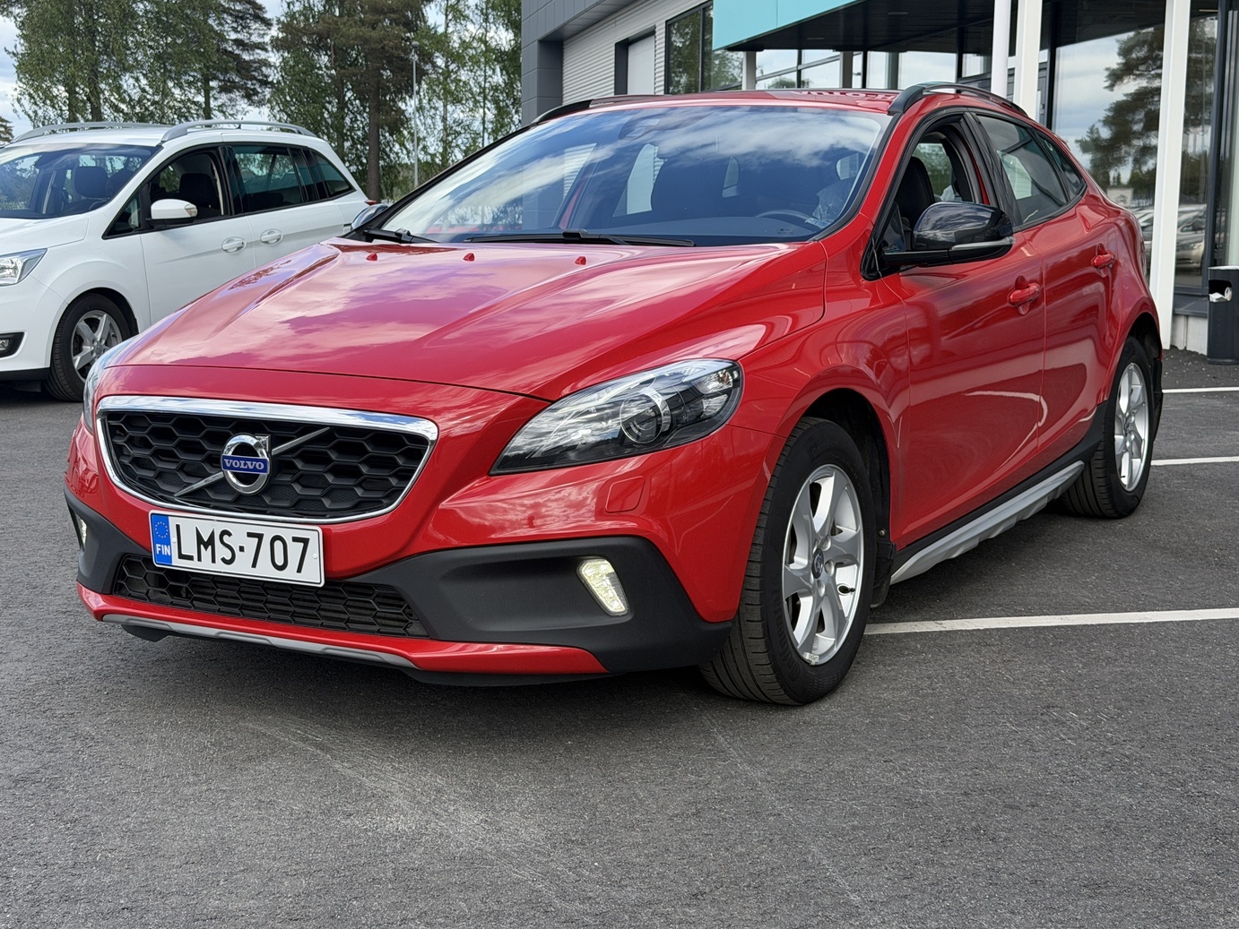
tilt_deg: -7.6
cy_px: 446
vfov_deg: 29.1
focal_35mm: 50
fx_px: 1790
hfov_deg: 38.2
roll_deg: -1.2
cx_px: 610
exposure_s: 1/1484
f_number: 1.78
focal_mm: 6.76
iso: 64
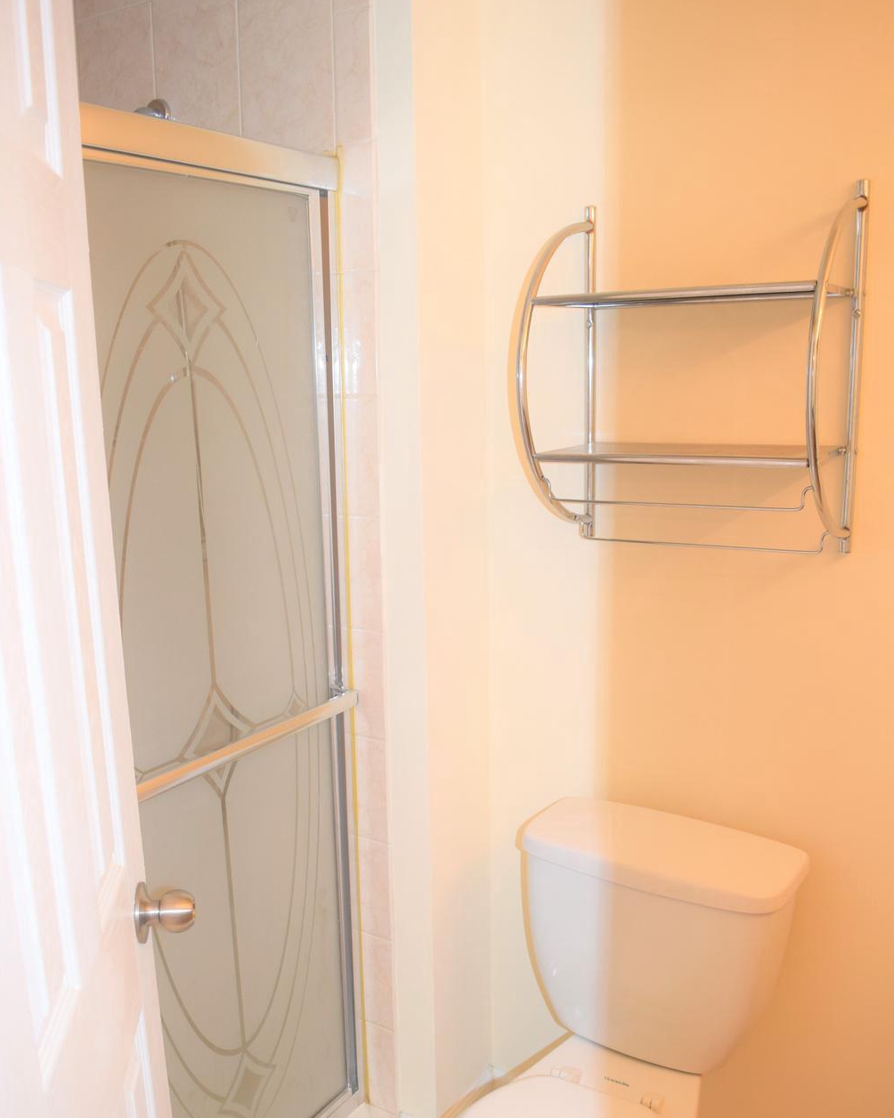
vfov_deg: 56.9
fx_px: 1026
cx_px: 451
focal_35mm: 31
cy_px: 650
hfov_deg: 47.1
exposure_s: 1/100
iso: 800
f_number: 5
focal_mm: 18
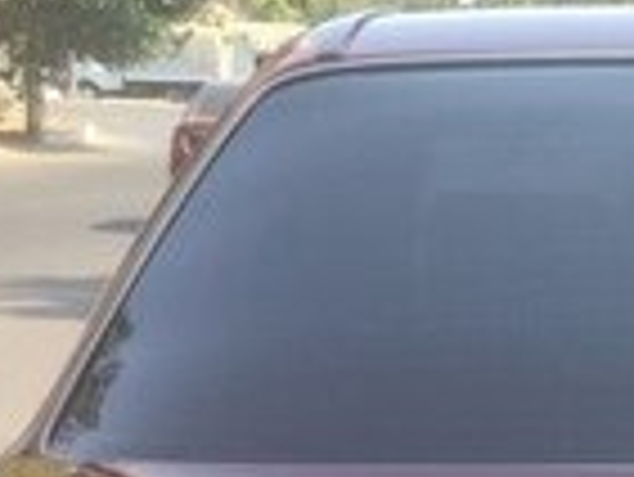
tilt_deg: -9.9
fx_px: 2493
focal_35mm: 136
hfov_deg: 13.9
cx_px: 841
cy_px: 731
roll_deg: -1.2
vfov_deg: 10.5
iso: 32
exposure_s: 1/408
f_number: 2.2
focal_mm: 4.15
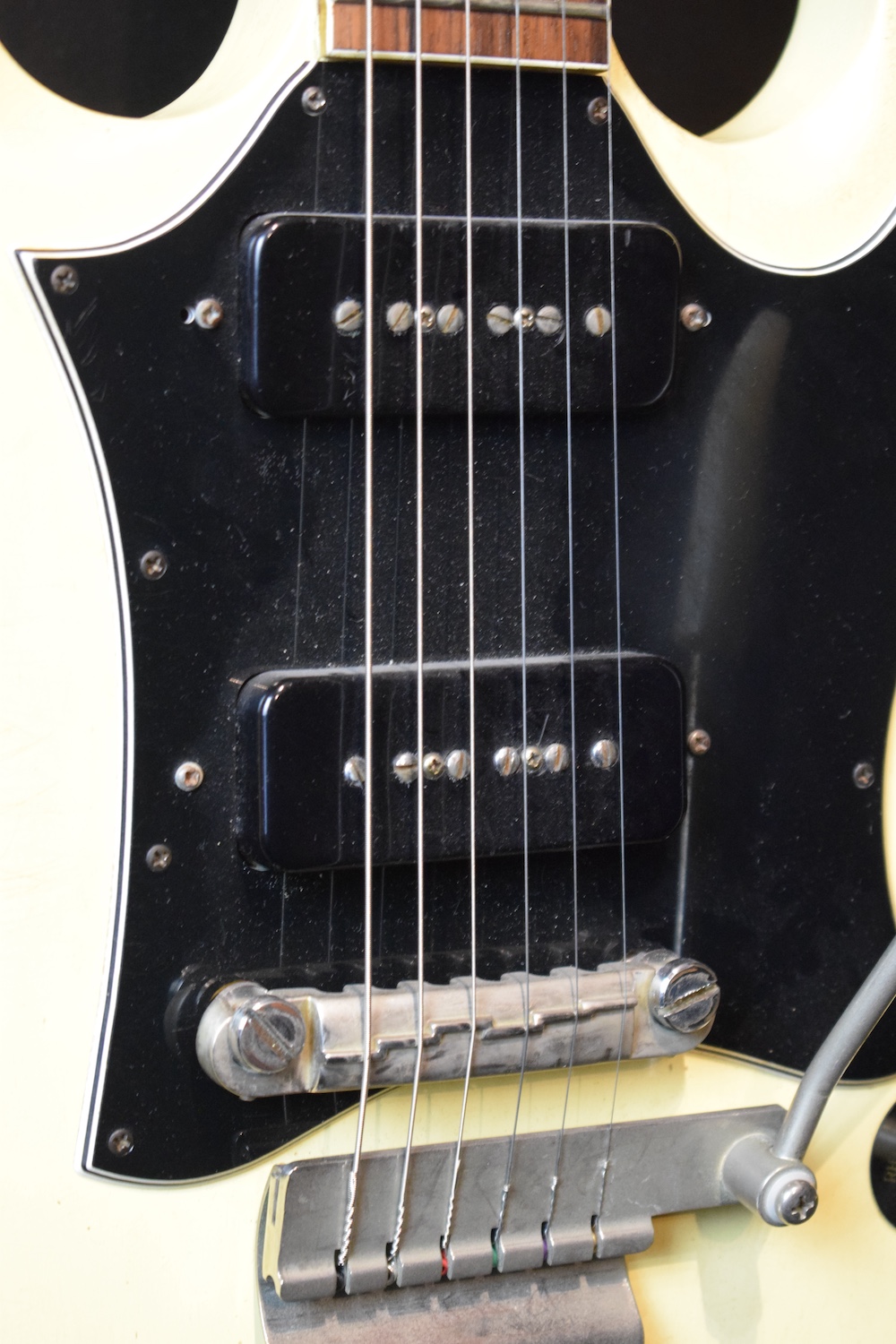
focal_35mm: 82
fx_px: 3080
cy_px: 672
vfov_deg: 24.6
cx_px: 448
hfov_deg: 16.6
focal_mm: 55
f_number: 5.6
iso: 3200
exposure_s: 1/20
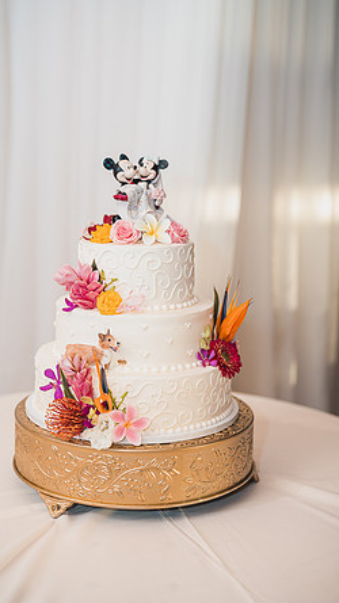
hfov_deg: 22.6
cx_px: 145
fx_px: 848
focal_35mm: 53
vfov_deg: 39.2
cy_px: 302
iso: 200
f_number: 1.8
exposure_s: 1/250
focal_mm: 50
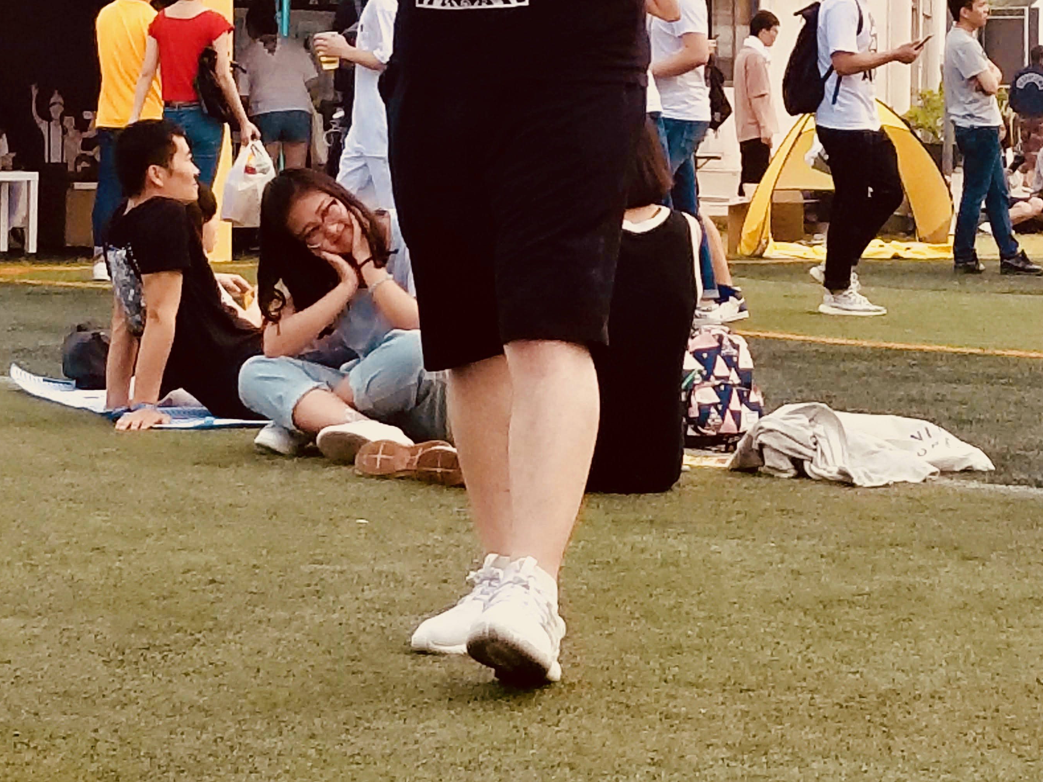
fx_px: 1175
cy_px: 43
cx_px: 558
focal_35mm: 39
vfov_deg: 34.3
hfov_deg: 47.8
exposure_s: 1/638
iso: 50
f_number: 1.7
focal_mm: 4.25
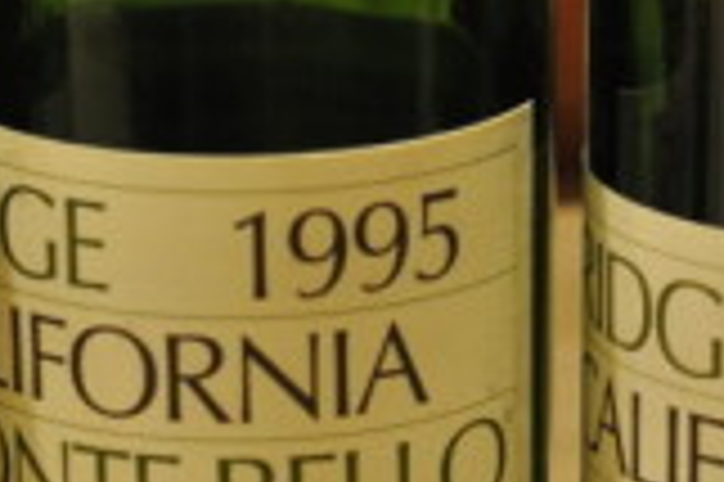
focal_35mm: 288
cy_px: 520
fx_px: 5786
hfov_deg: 7.1
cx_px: 616
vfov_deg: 4.8
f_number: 4
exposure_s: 1/60
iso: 800
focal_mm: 50
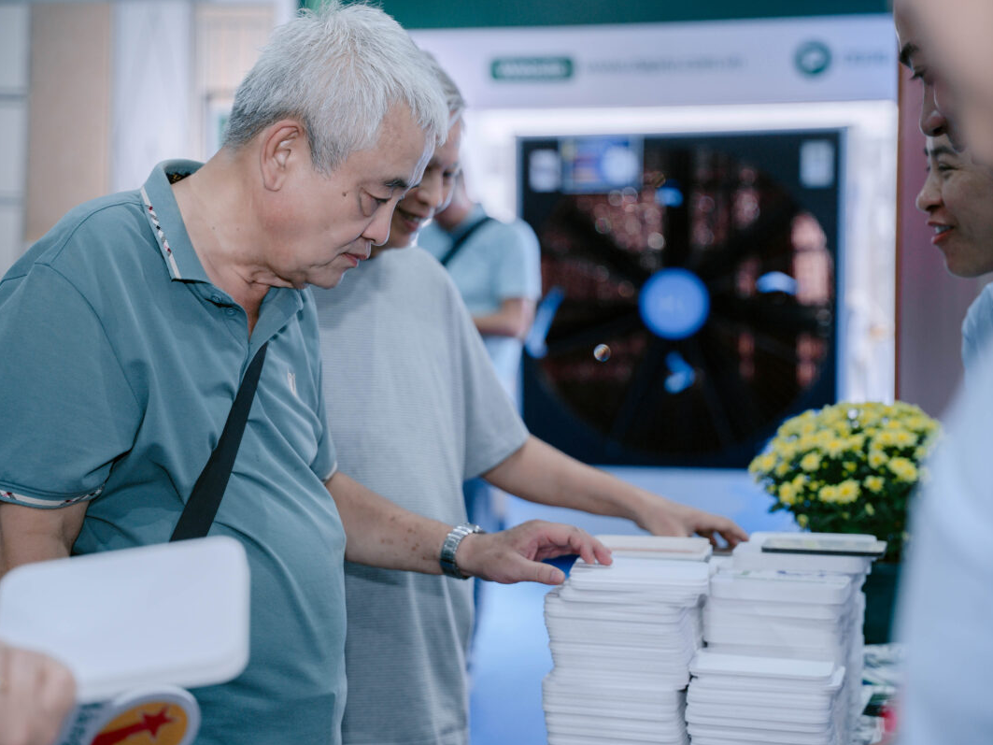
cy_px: 373
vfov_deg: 19.4
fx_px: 2180
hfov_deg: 25.7
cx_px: 461
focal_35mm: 76
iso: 320
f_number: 2.8
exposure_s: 1/250
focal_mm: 70
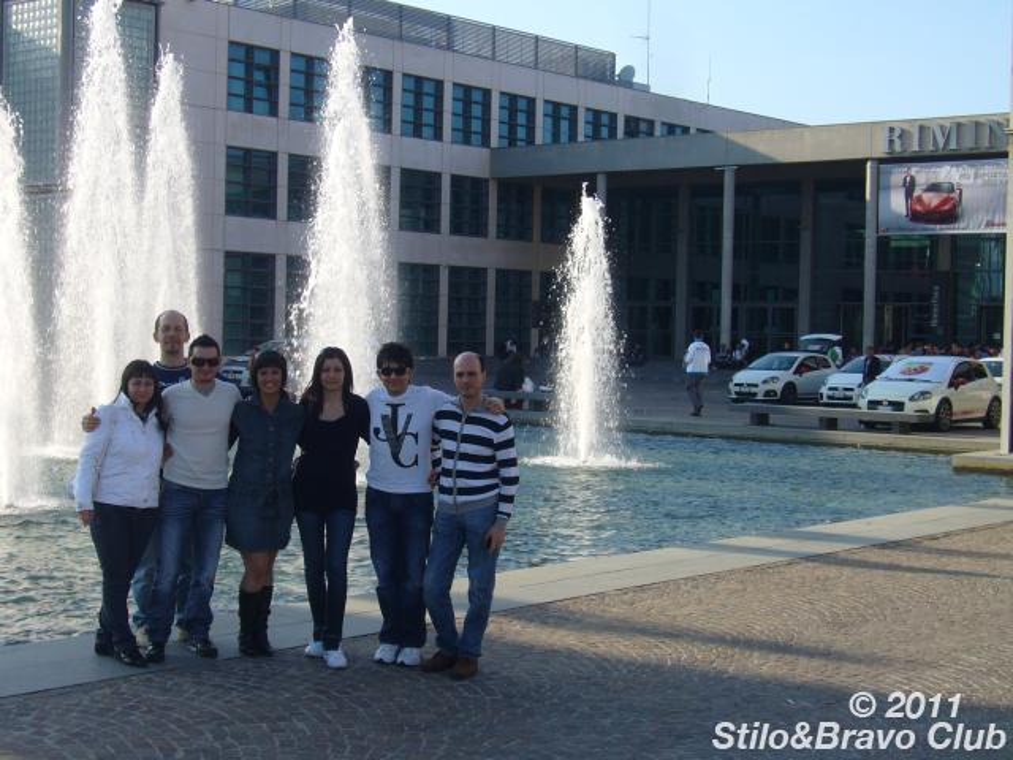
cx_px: 506
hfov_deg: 31.7
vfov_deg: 24.0
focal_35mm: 61
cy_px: 380
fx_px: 1785
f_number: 7.5
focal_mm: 10.1
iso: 64
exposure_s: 1/125
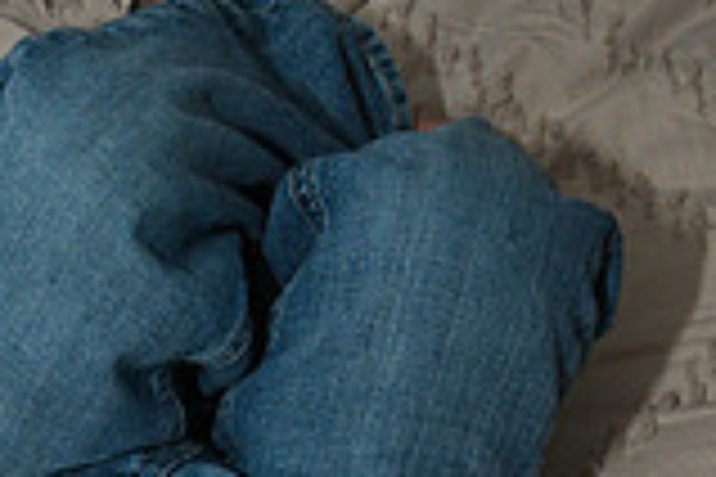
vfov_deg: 11.1
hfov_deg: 20.5
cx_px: -56
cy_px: 1287
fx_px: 1889
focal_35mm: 95
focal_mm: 26
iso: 800
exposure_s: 1/320
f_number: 14
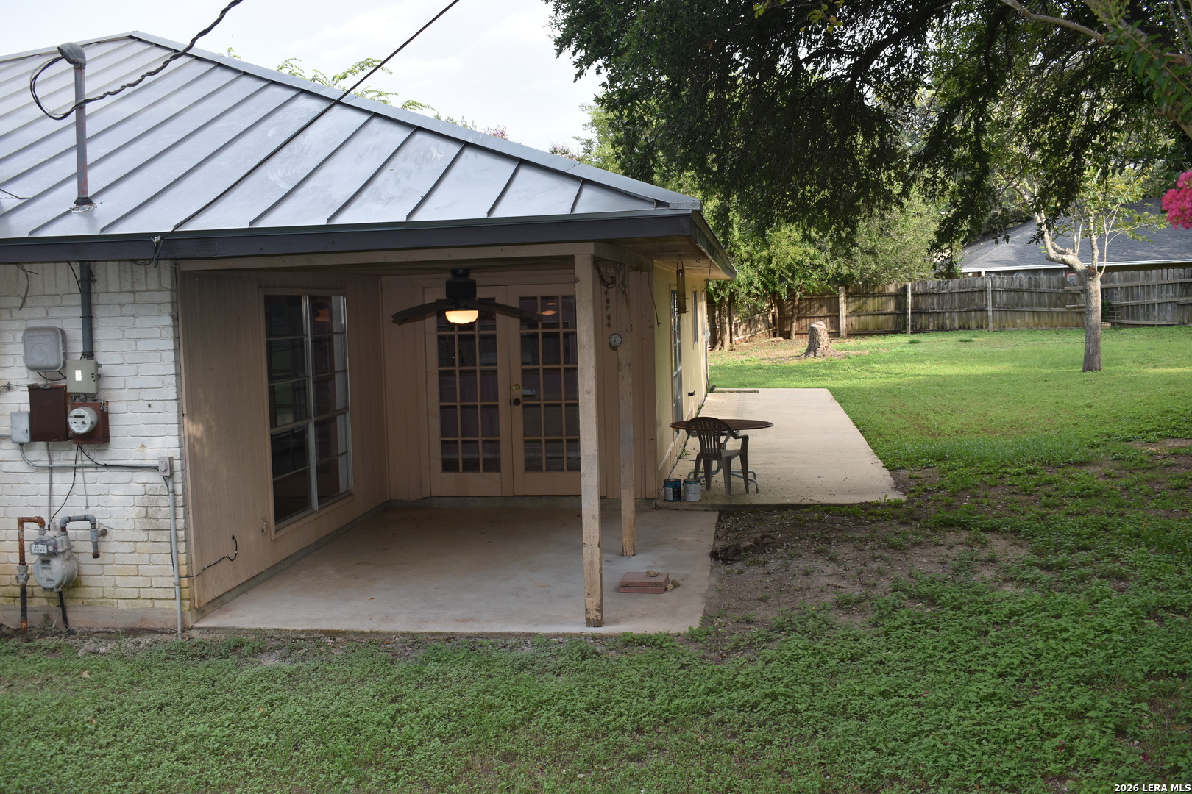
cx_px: 596
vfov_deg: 36.9
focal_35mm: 36
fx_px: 1192
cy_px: 397
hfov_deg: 53.1
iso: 100
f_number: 6.3
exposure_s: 1/160
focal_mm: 24
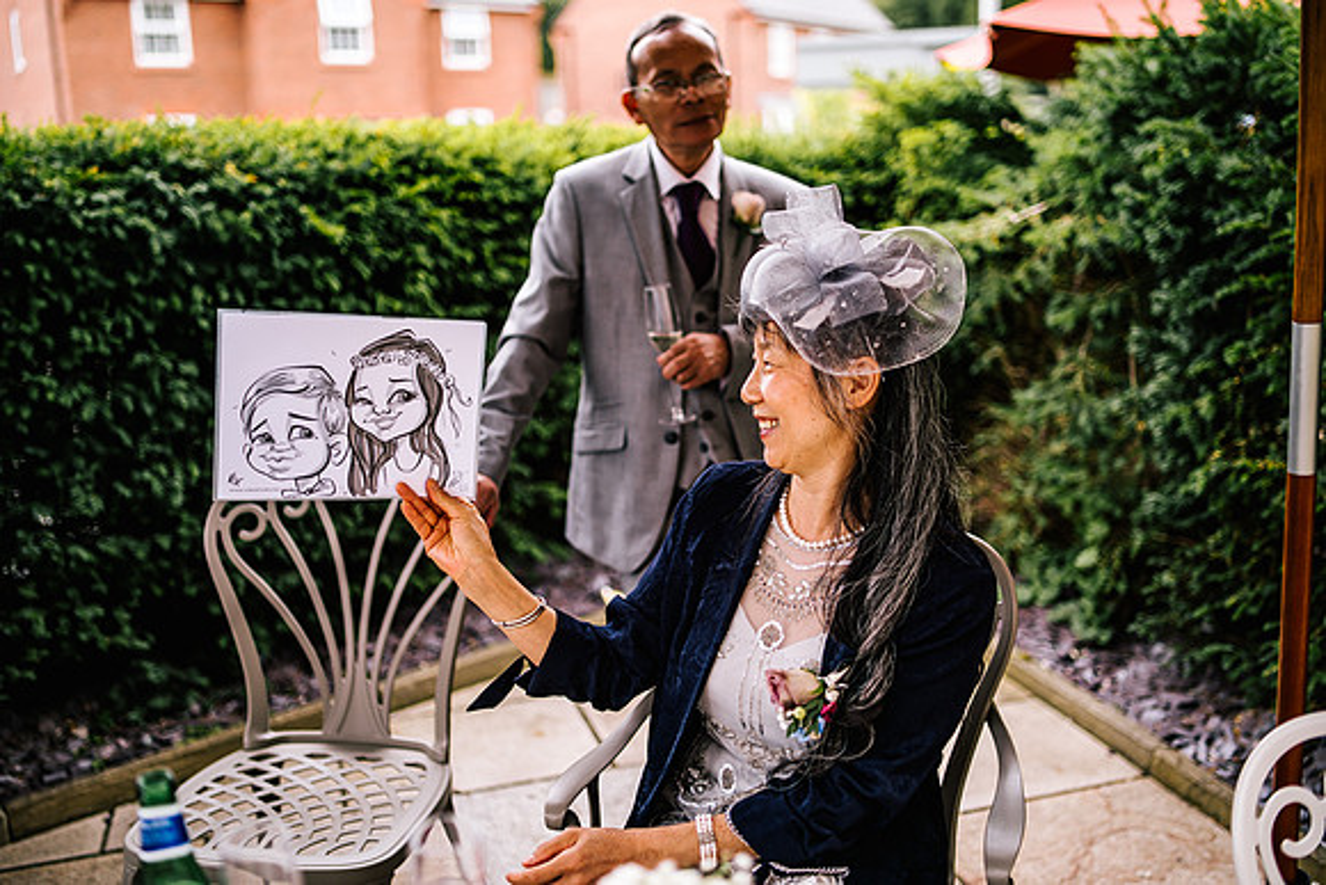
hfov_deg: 54.4
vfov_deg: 37.9
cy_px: 442
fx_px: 1289
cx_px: 663
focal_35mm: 35
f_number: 1.4
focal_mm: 35
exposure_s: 1/400
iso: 100
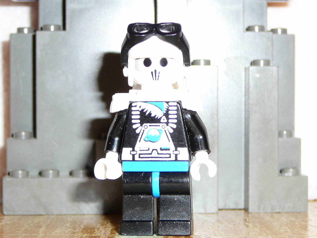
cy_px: 119
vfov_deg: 16.6
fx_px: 815
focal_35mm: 89
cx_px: 158
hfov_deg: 22.0
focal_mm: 10.5
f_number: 3.7
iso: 80
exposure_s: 1/30
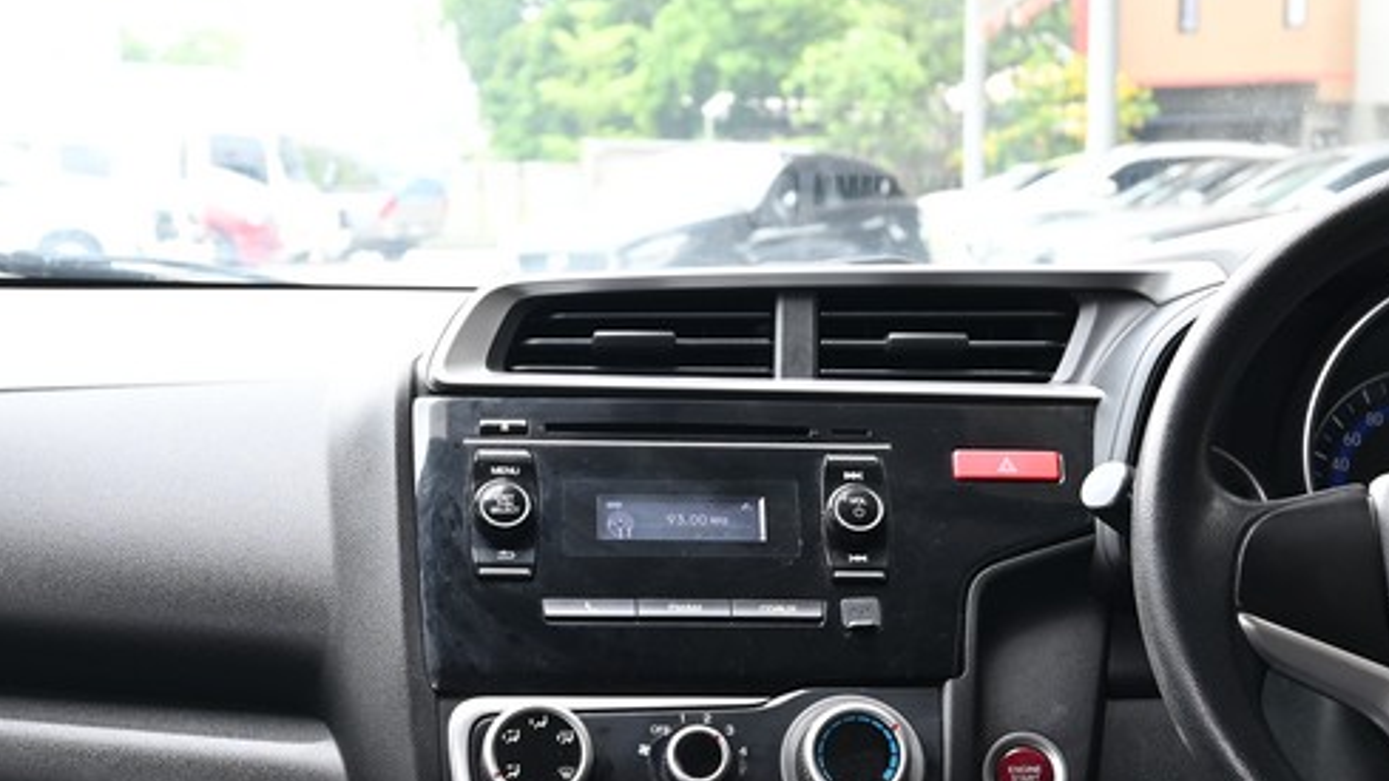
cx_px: 787
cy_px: 767
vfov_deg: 16.2
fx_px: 2688
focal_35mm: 73
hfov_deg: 28.9
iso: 200
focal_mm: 31
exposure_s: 1/45
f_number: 6.7
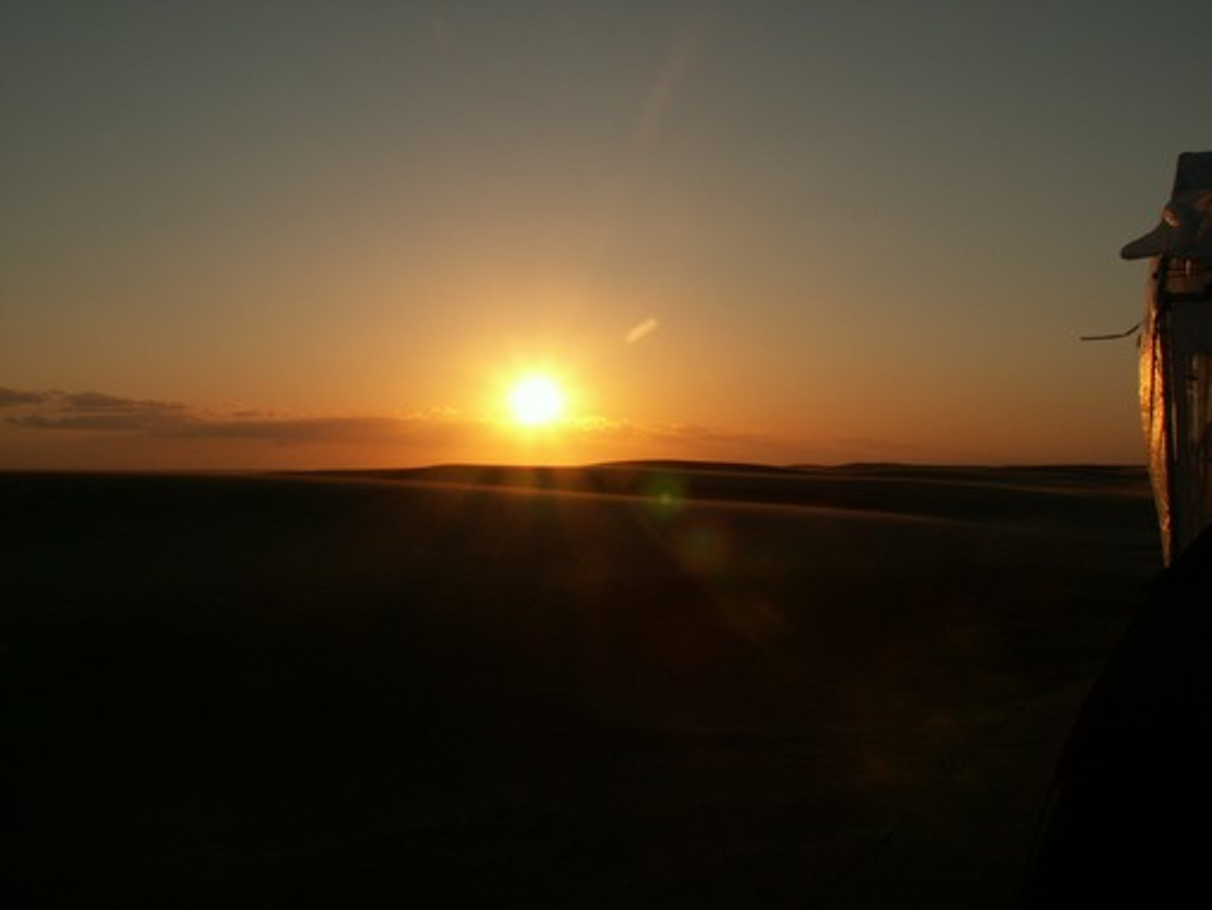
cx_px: 606
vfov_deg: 40.7
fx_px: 1226
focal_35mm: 35
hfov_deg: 52.6
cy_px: 455
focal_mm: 5.86
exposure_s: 1/400
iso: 50
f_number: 8
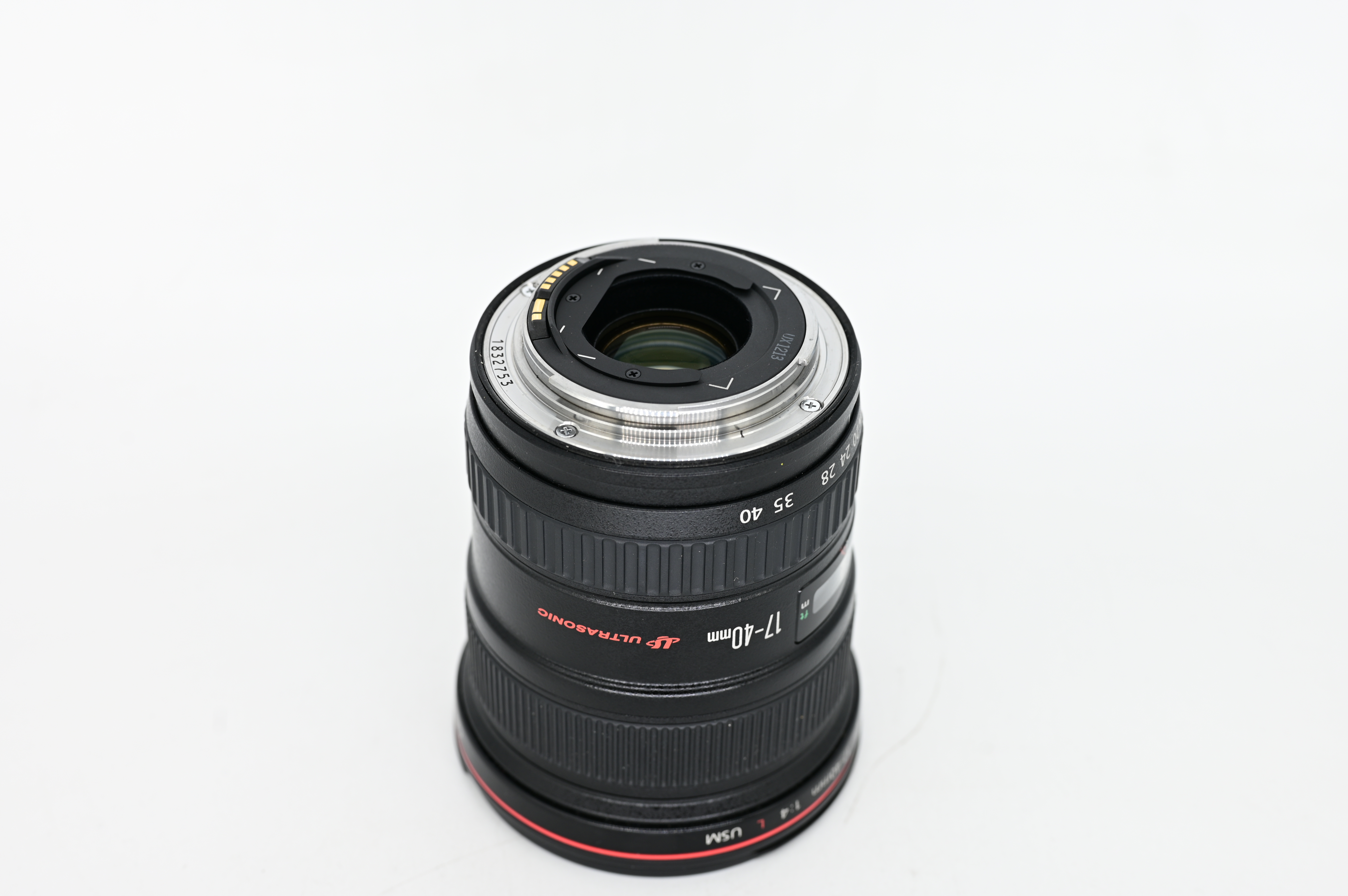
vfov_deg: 27.0
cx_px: 674
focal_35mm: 50
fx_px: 1871
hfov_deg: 39.6
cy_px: 448
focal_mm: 50
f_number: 6.3
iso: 100
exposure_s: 1/40
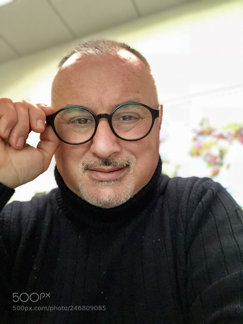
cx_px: 122
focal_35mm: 32
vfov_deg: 56.8
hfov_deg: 44.2
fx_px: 299
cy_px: 162
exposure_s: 1/17
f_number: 2.2
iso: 250
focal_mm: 2.87
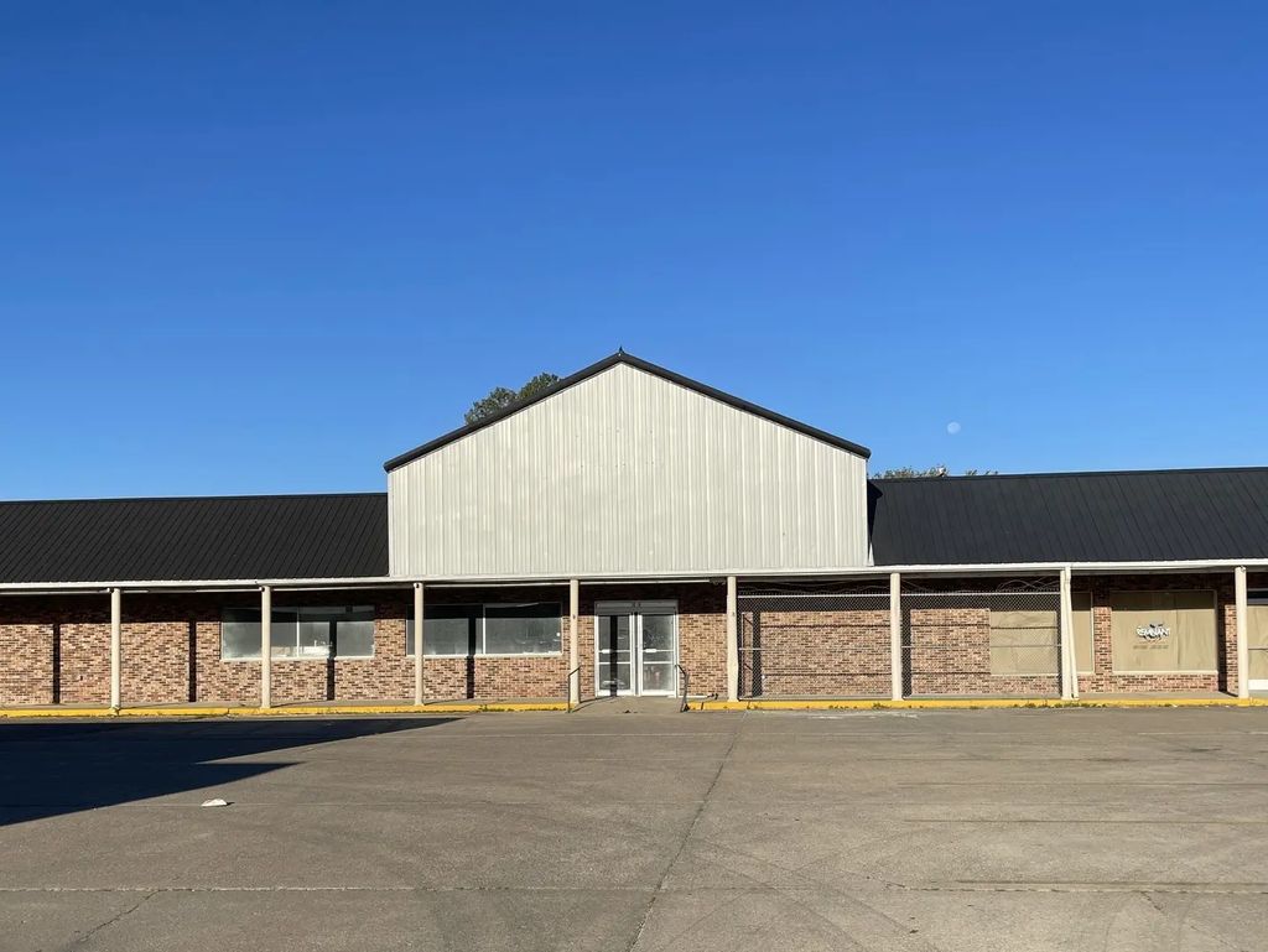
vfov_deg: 53.1
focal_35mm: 26
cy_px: 476
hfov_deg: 67.3
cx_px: 634
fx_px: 953
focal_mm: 4.2
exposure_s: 1/4292
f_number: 1.6
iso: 32
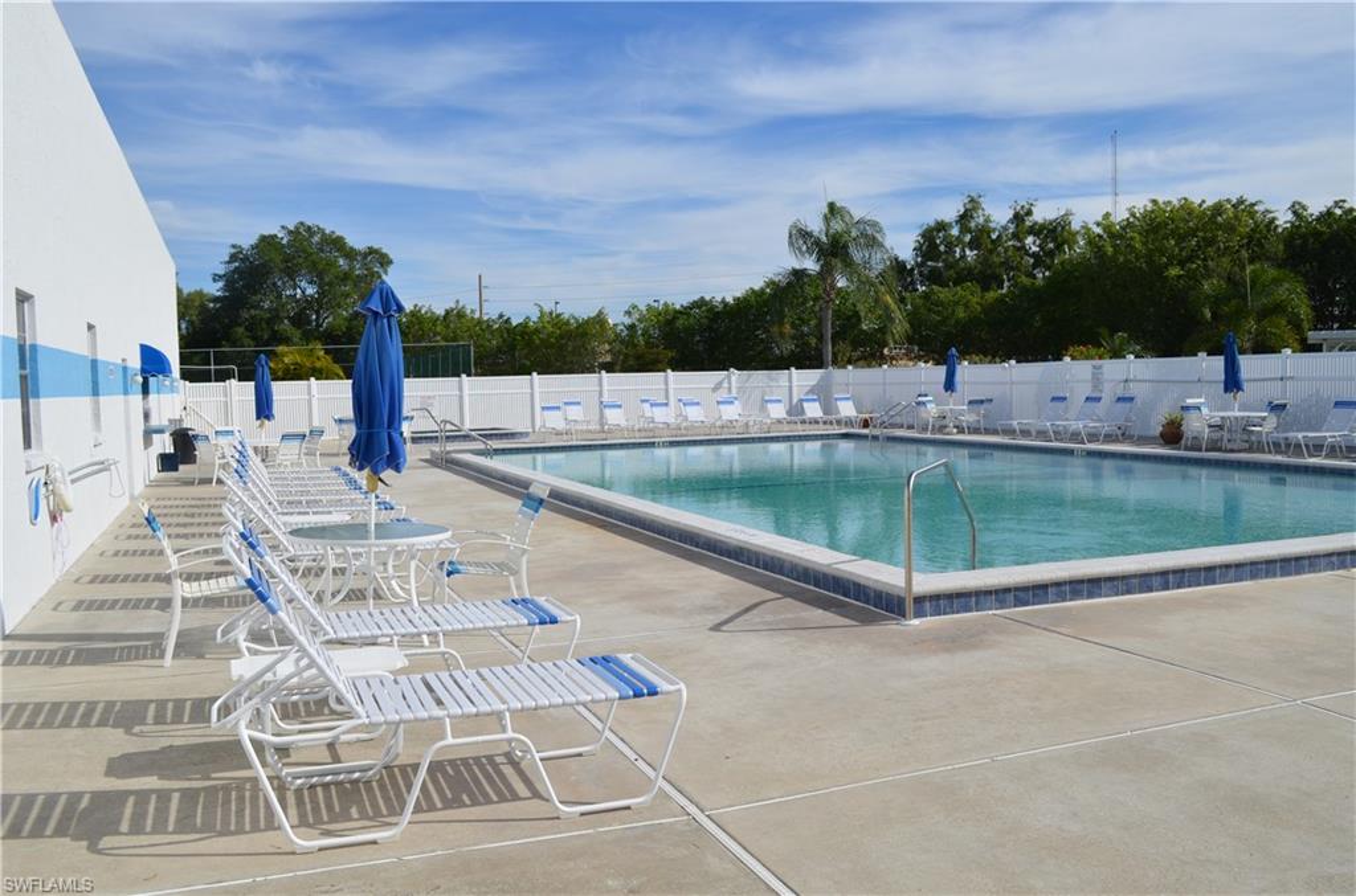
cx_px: 678
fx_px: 1127
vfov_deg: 43.4
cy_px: 448
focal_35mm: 30
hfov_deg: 62.1
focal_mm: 20
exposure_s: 1/400
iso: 100
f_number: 9
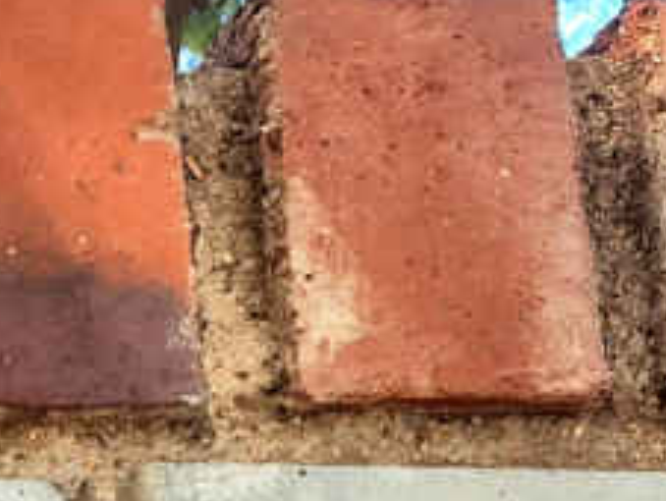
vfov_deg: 10.6
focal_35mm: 122
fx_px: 2350
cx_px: -707
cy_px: 1176
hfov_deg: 13.6
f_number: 1.8
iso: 160
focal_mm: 5.4
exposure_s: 1/180
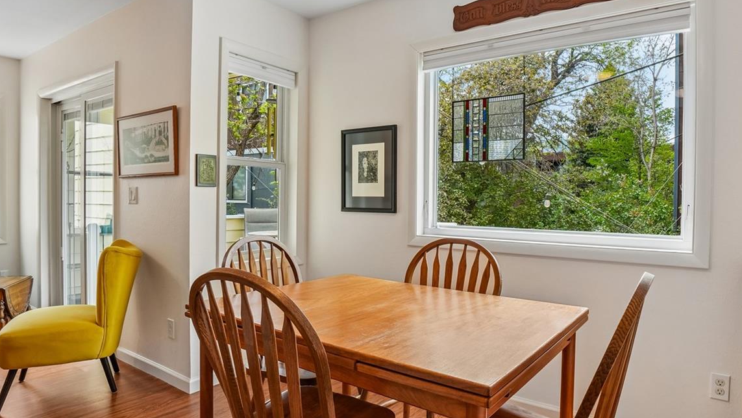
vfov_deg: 51.5
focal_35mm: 22
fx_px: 433
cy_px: 214
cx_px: 395
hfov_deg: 81.1
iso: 400
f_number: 8
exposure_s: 1/60
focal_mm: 10
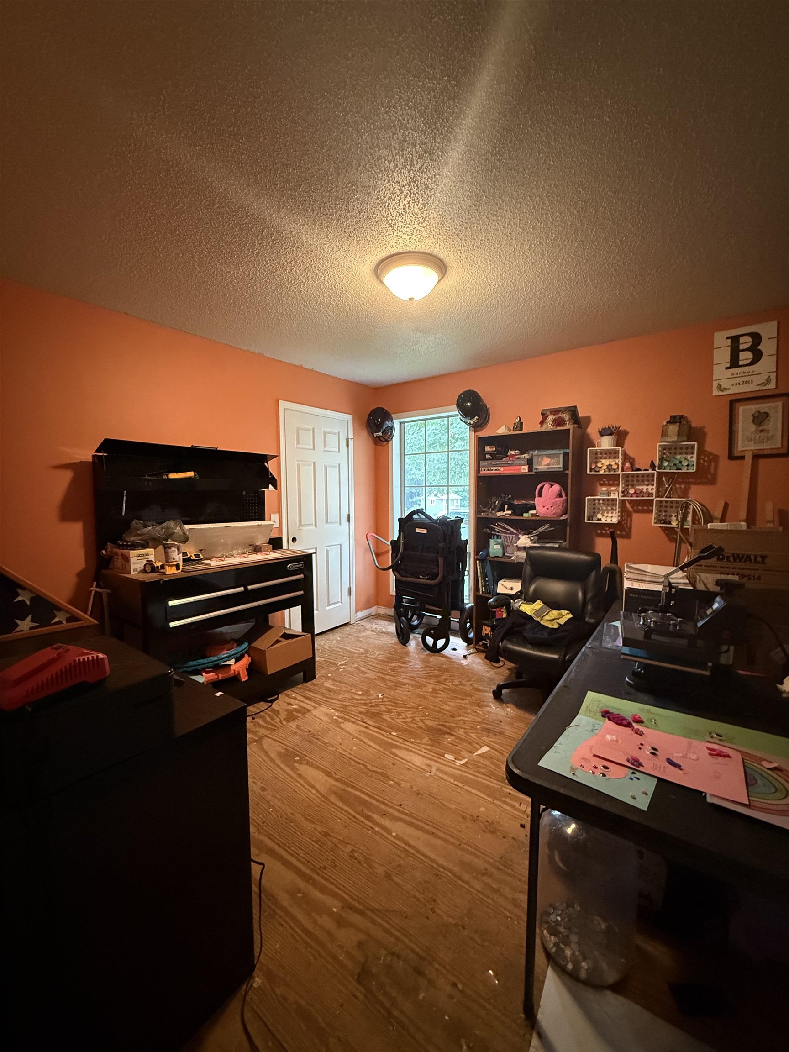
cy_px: 526
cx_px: 394
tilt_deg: -3.9
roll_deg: +0.3
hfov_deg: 85.7
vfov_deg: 102.1
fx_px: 425
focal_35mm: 14
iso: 800
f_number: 2.2
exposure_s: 1/60
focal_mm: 2.22
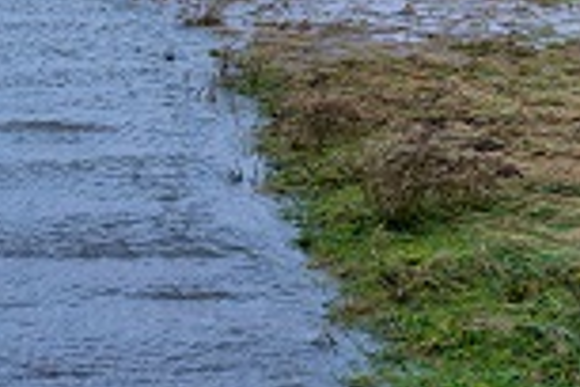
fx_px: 1579
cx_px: 95
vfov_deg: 13.9
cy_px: 112
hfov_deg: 20.5
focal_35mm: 98
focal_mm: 20
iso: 200
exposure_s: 1/125
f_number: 4
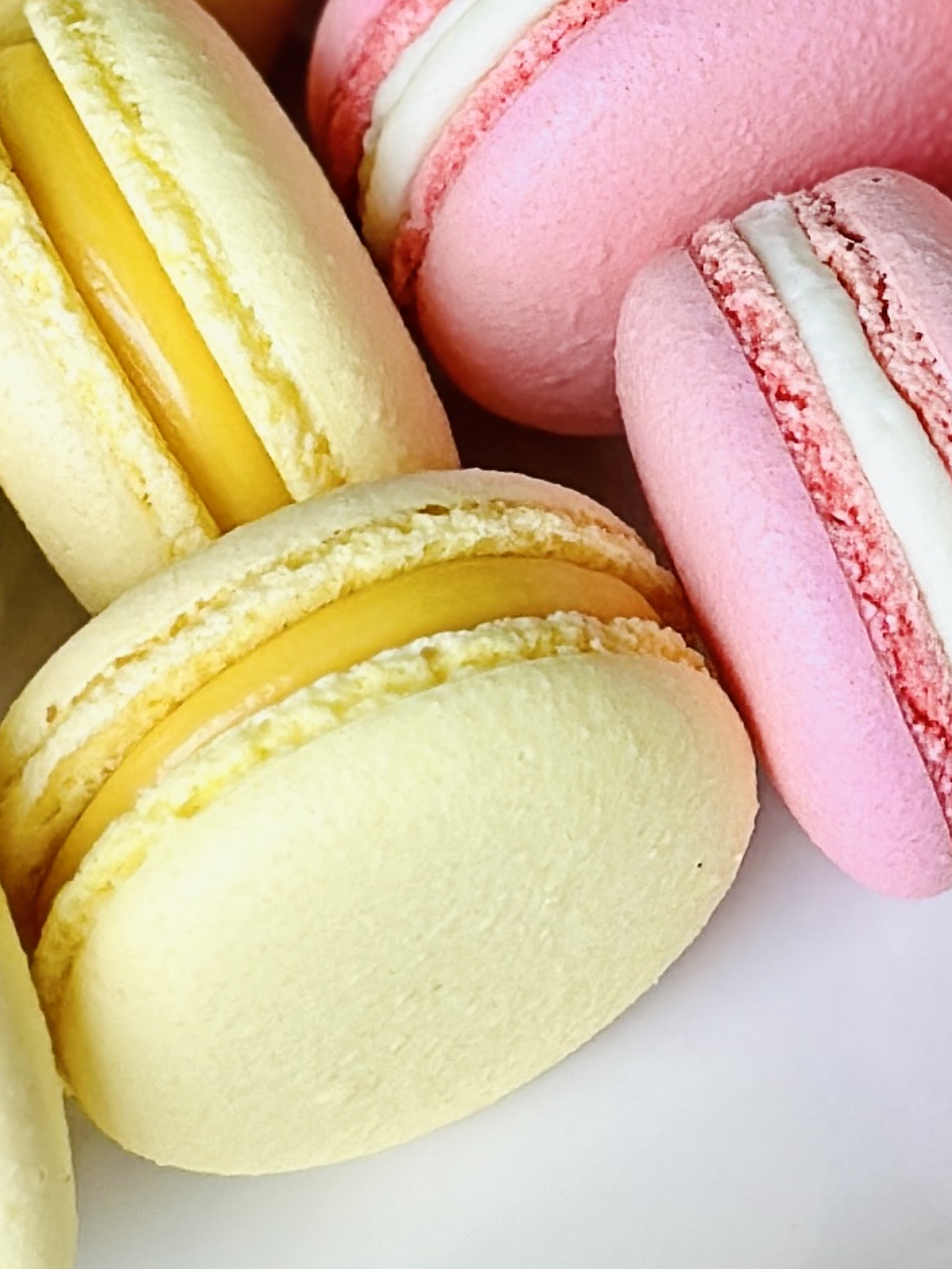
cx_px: 1313
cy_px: -199
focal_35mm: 206
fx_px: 7549
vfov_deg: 9.5
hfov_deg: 7.1
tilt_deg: -51.6
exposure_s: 1/121
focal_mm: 6.86
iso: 80
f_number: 1.78
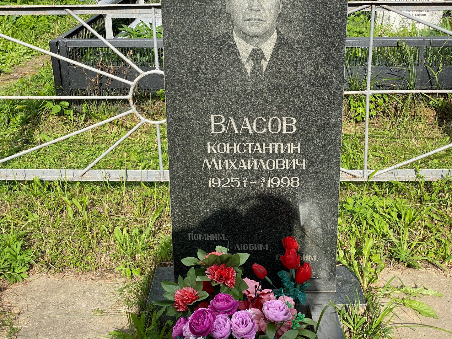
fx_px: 679
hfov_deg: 36.8
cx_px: 226
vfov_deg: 28.0
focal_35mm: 52
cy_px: 170
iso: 20
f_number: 2
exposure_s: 1/799
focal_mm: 6
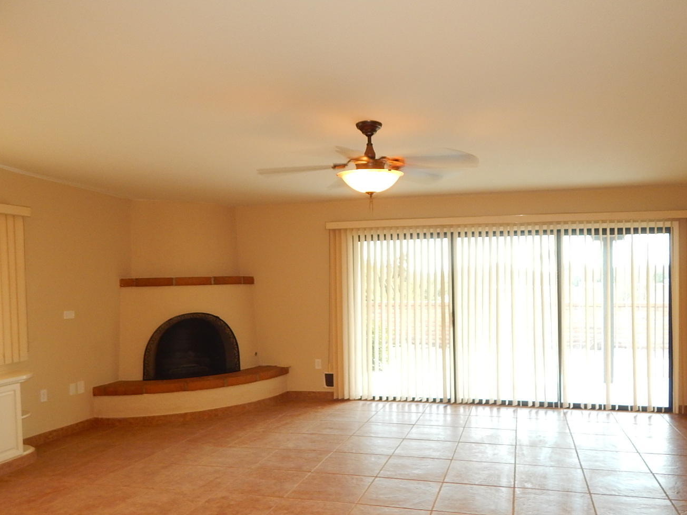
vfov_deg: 51.2
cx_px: 392
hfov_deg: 65.0
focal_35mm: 27
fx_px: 536
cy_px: 297
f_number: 3
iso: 180
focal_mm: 4
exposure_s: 1/30
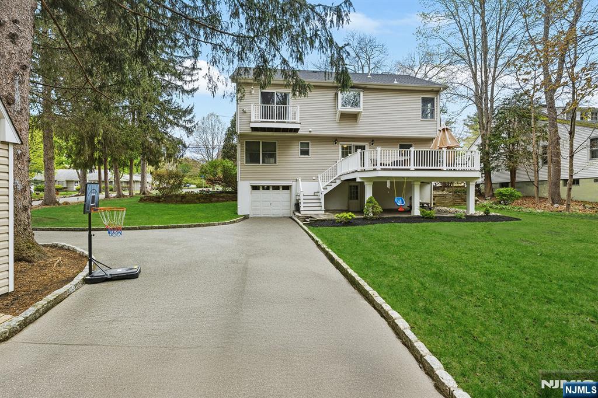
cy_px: 199
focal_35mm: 16
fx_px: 266
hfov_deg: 96.8
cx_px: 299
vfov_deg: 73.7
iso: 100
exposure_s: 1/20
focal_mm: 16
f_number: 8
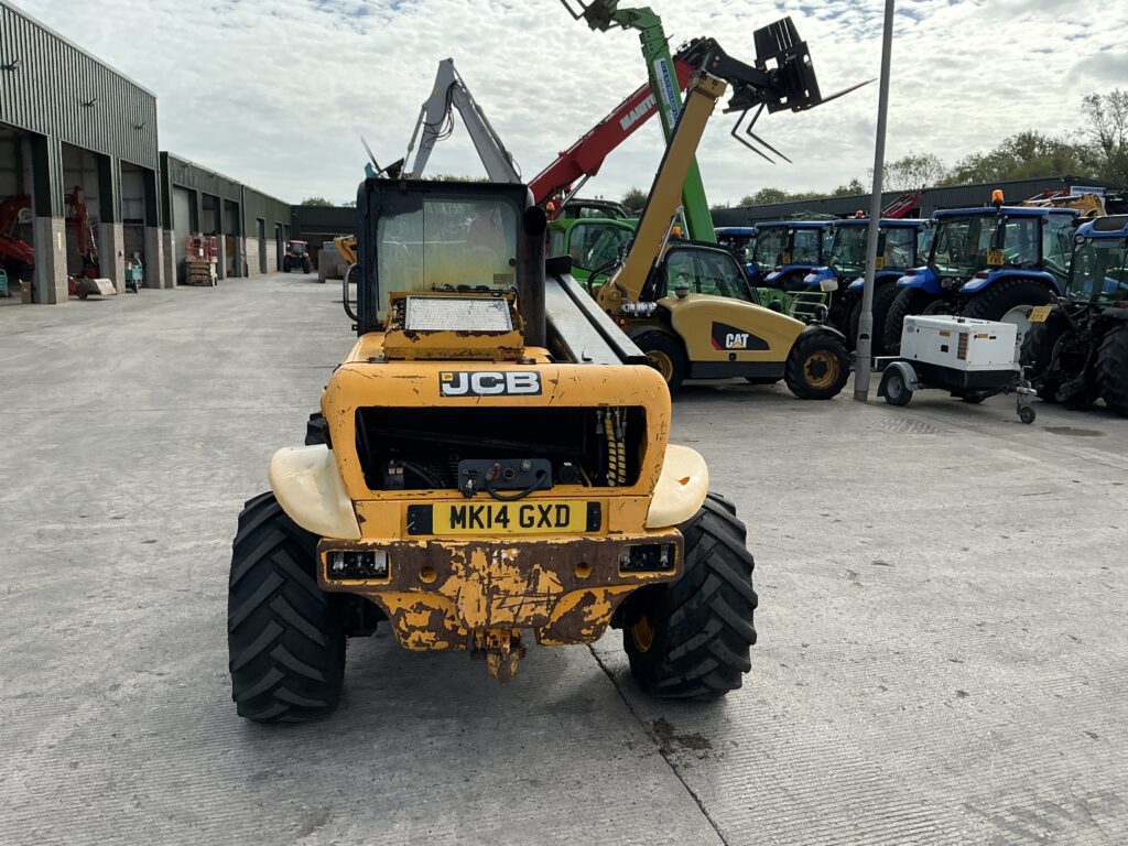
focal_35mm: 28
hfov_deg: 63.4
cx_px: 564
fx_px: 912
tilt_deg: -7.1
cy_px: 423
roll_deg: -0.5
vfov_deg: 49.7
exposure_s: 1/1577
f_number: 1.8
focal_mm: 3
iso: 25
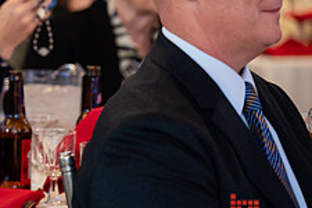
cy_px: -1
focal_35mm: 428
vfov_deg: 3.2
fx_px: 3709
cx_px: -73
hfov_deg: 4.8
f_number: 3.2
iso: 1250
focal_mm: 165
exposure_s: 1/125
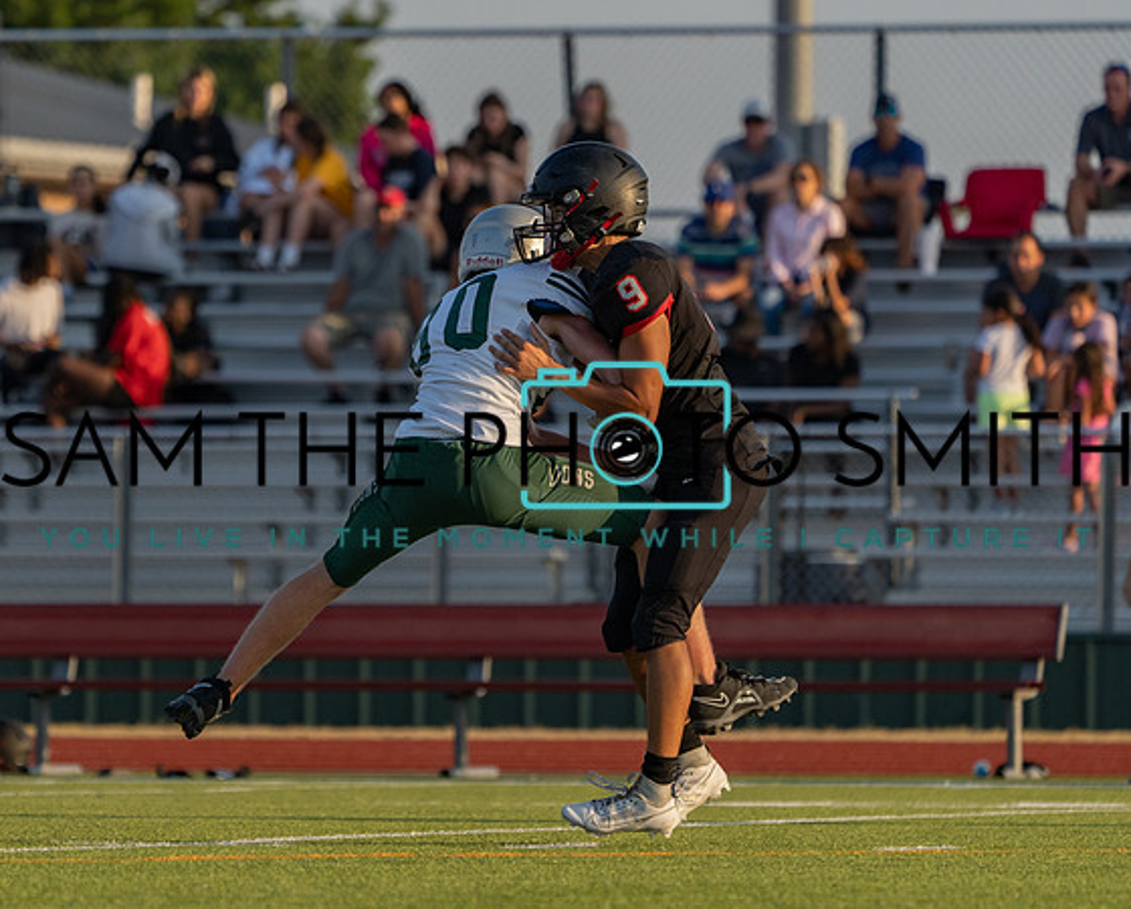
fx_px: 13577
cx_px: 378
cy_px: 475
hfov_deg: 4.8
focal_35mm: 405
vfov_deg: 3.8
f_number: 5.6
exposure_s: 1/1250
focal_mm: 297
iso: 400
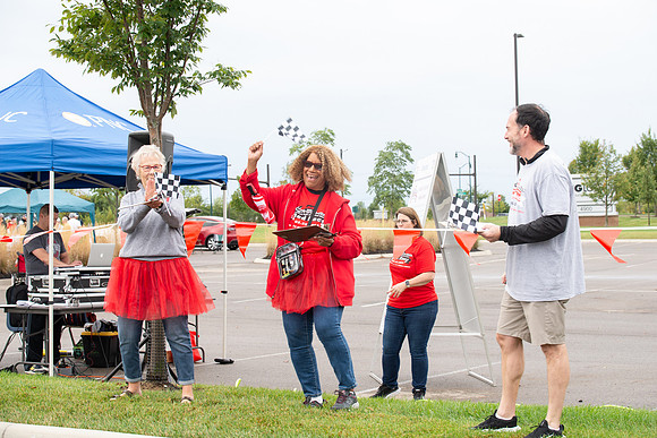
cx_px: 328
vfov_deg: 19.5
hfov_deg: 28.8
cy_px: 219
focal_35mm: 70
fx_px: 1278
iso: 640
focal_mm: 70
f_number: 8
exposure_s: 1/200
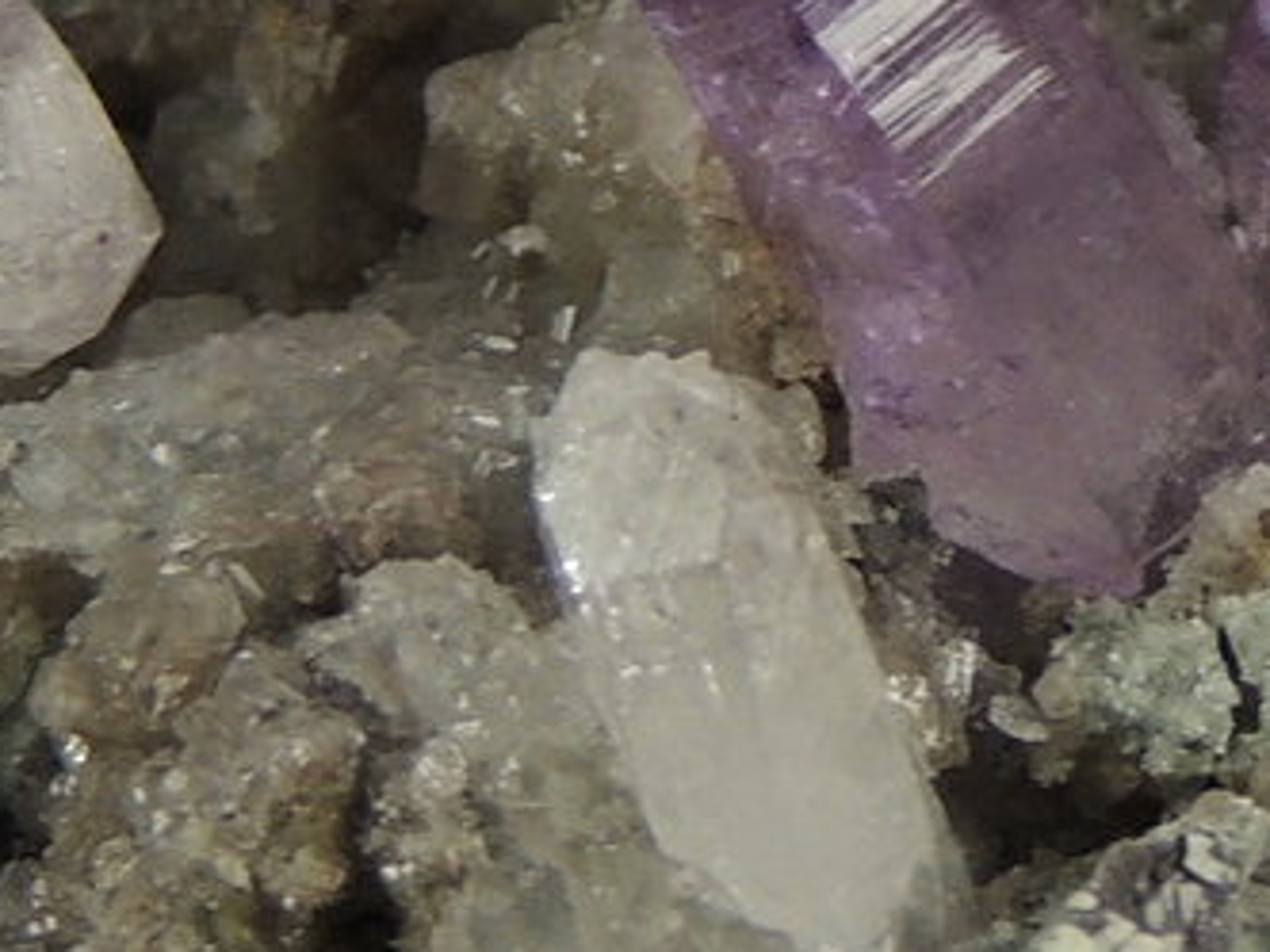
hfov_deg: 5.9
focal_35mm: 337
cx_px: 1259
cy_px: -191
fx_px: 12364
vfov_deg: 4.4
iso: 220
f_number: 3.9
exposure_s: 1/60
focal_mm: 12.4
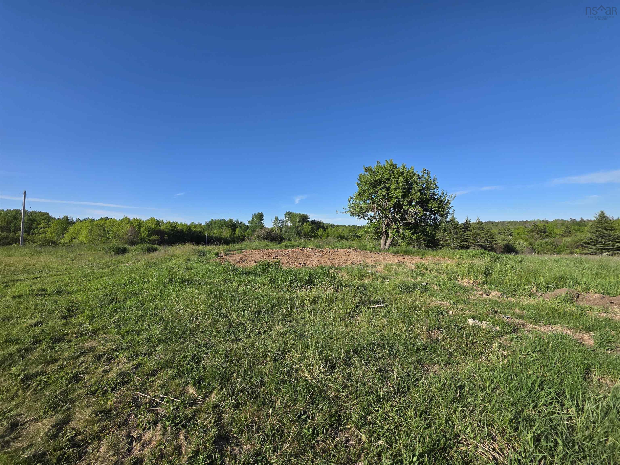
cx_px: 310
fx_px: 233
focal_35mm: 13
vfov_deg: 89.9
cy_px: 232
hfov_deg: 106.2
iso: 40
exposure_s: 1/2289
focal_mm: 2.2
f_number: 1.9
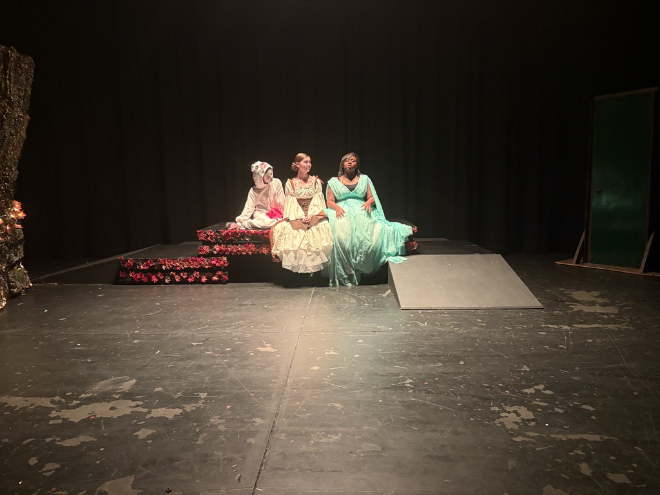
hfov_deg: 67.3
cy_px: 248
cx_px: 330
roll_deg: +1.1
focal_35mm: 26
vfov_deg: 53.1
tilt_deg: -6.8
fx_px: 496
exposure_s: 1/60
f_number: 1.6
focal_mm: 5.96
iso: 500
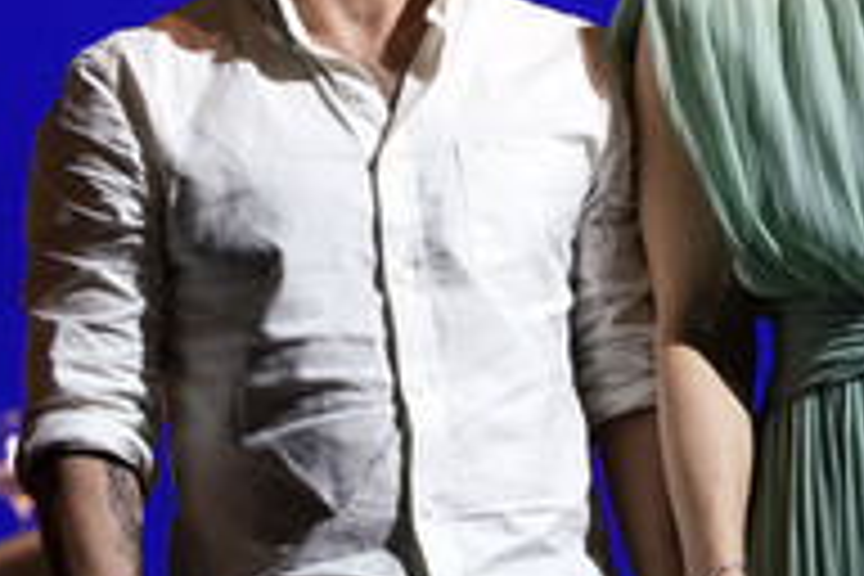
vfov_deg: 4.0
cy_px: 126
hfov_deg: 6.0
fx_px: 8279
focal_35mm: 345
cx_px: 655
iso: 1600
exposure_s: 1/250
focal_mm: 147
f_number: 5.6
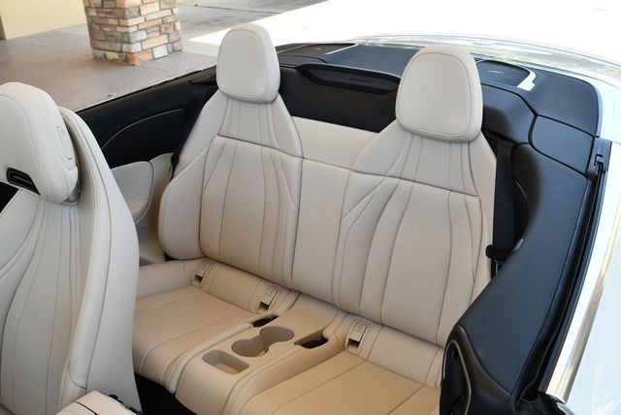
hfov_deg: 53.1
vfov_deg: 36.9
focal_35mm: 36
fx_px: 622
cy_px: 208
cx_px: 310
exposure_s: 1/250
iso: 400
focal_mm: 18
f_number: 5.6
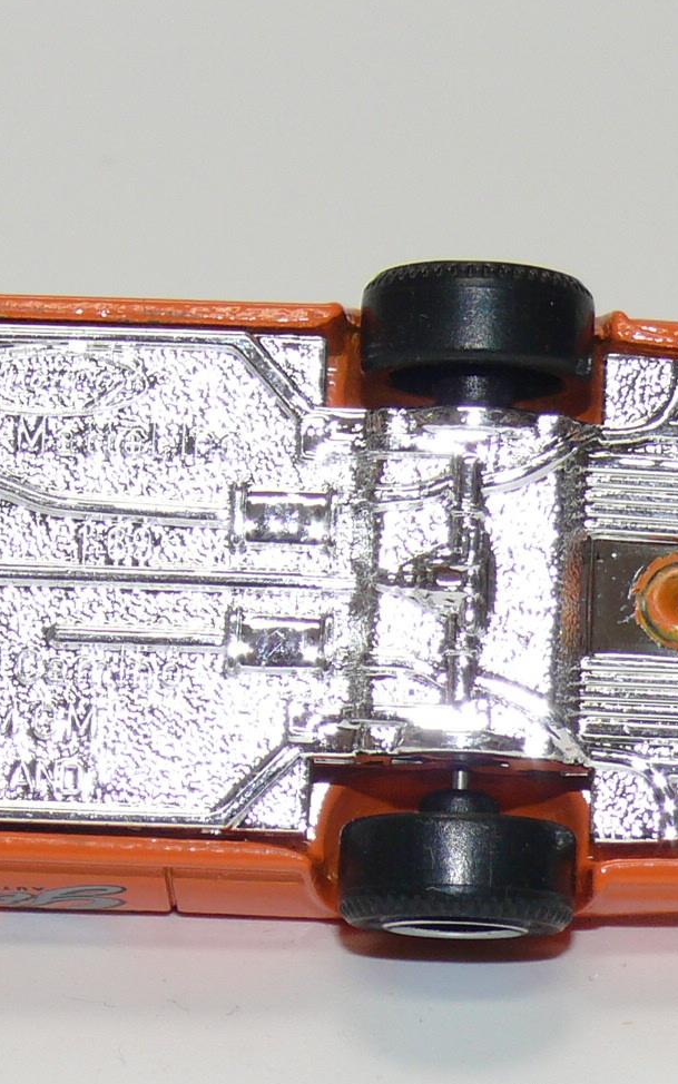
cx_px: 156
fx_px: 5970
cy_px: 566
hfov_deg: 6.5
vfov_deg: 10.4
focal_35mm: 202
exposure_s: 1/40
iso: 100
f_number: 4
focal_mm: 14.3
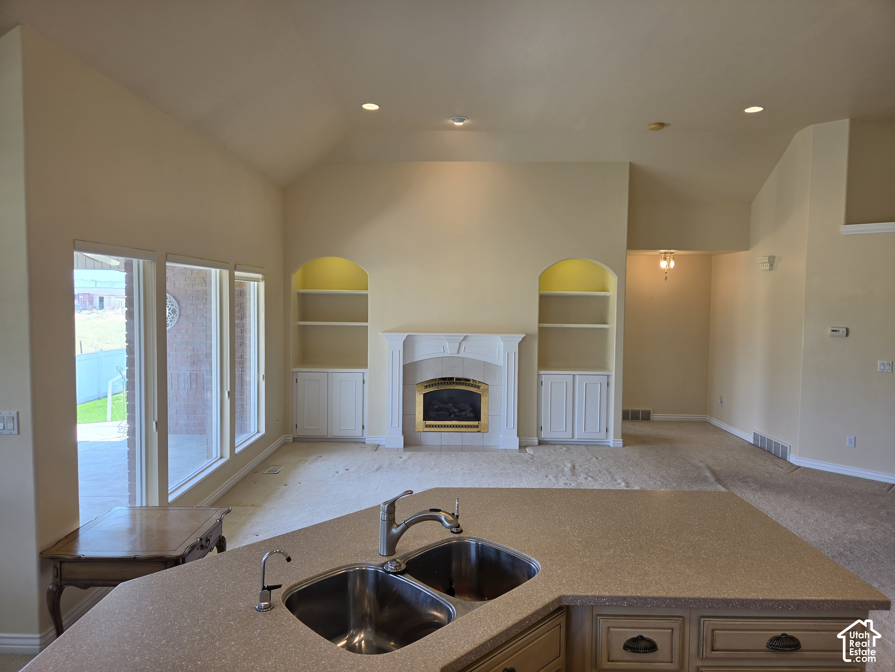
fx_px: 595
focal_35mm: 23
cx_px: 448
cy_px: 336
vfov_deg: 58.9
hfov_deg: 73.9
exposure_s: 1/120
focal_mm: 5.4
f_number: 1.8
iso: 32
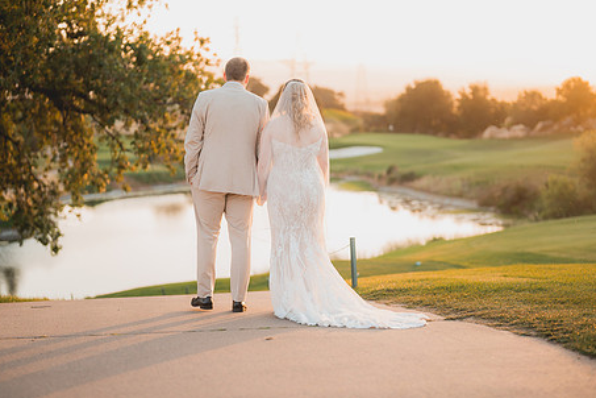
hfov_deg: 31.4
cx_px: 299
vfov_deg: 21.2
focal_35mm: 64
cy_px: 165
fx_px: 1059
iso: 125
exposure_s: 1/400
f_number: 1.2
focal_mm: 50
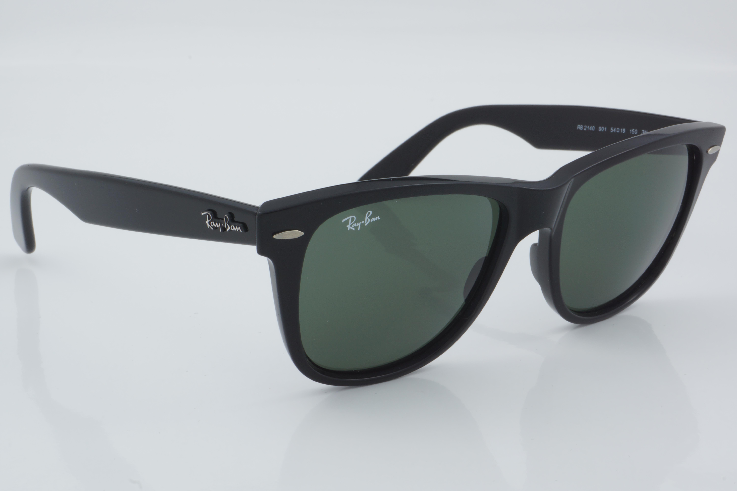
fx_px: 1535
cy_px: 246
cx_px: 368
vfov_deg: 18.2
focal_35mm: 75
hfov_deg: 27.0
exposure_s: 1/4
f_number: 32
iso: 100
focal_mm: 50
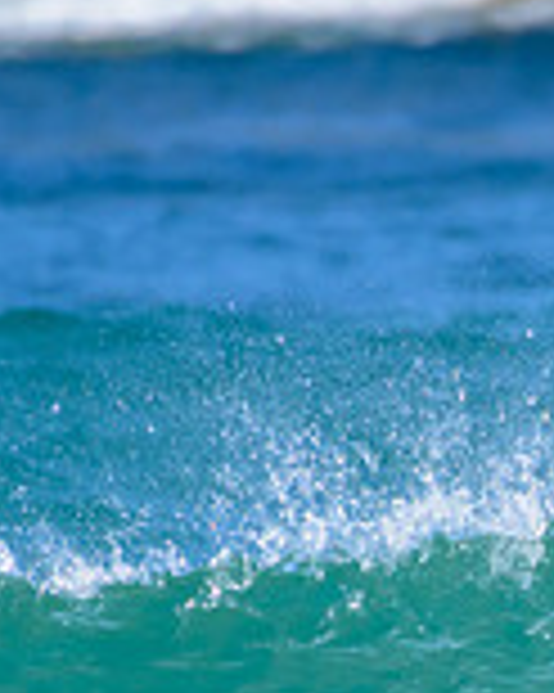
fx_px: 72441
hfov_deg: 0.4
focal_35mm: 3531
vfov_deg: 0.5
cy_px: 835
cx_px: 1081
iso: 2000
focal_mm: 1000
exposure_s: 1/2000
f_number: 11
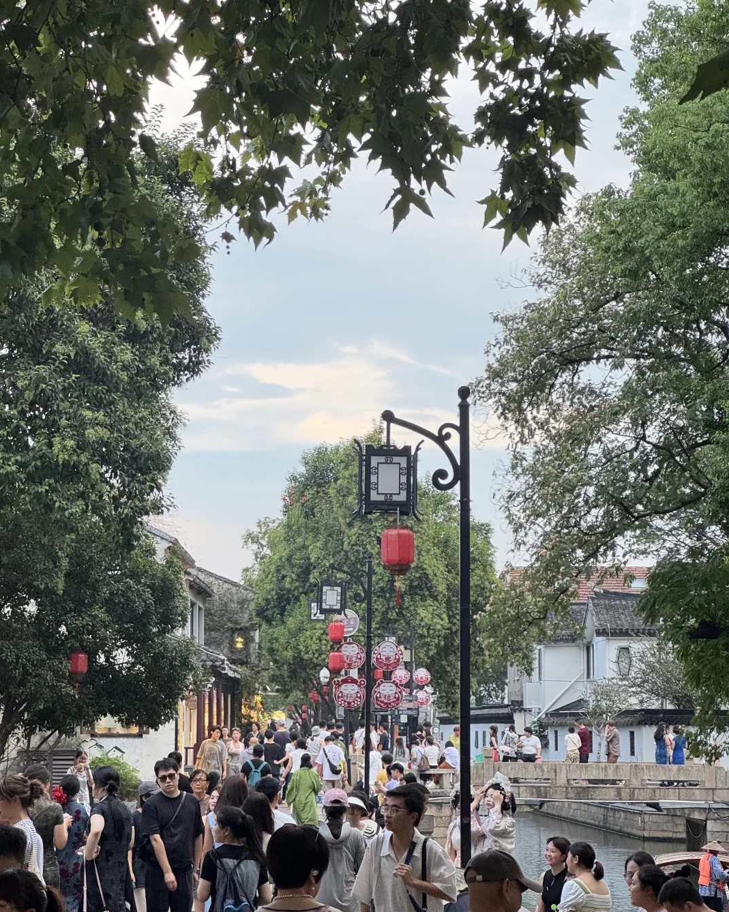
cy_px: 480
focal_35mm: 81
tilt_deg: +7.1
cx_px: 367
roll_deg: -1.0
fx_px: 2185
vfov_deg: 23.6
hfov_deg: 18.9
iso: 160
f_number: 2.8
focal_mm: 9
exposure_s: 1/100
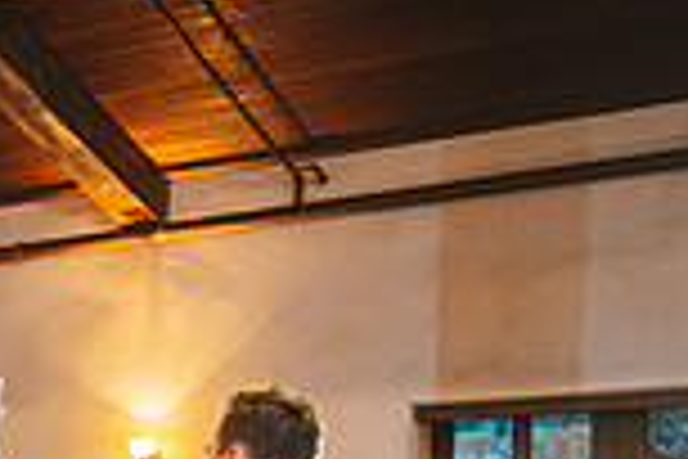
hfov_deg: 20.4
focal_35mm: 91
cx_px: -220
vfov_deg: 13.9
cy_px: 742
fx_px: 1739
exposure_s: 1/160
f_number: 2.8
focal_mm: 24
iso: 2500
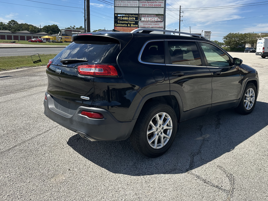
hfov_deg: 59.2
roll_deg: -2.8
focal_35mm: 30
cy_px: 81
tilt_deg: -6.7
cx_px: 167
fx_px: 232
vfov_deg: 46.5
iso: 80
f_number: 1.78
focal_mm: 6.86
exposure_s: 1/5263
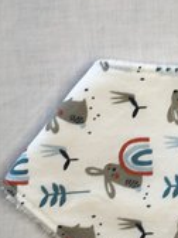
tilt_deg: -84.5
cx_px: 225
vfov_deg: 23.5
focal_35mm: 83
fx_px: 569
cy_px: 146
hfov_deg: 16.9
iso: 32
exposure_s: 1/50
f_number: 2.2
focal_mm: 4.15
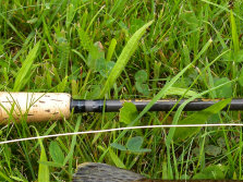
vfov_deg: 18.1
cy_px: 222
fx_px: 540
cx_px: 94
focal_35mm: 77
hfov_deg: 25.3
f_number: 3.6
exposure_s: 1/112
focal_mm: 6
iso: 64
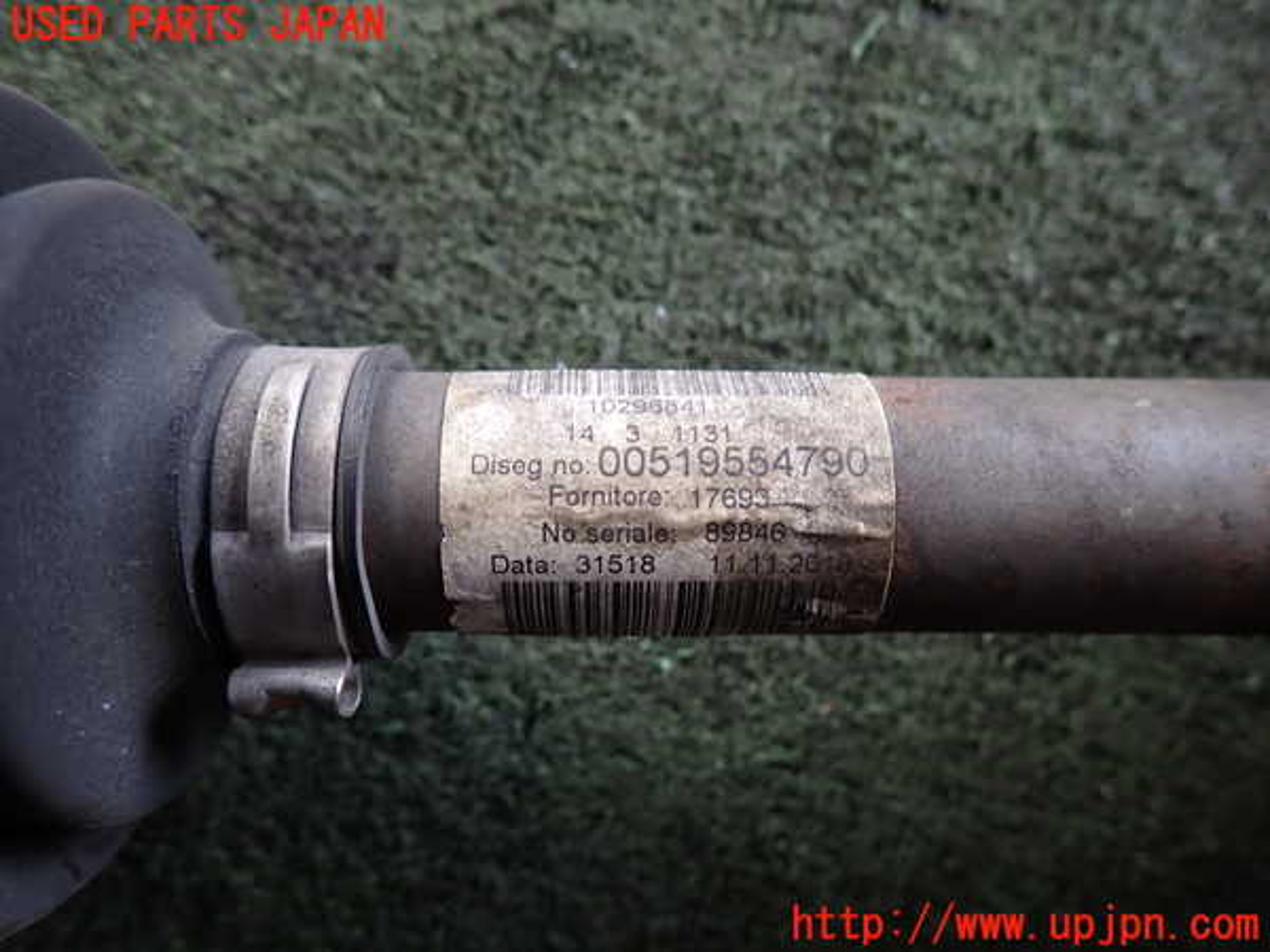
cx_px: 635
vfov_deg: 54.9
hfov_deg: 69.4
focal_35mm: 25
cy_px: 476
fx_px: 917
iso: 100
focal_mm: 4.5
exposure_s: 1/80
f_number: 2
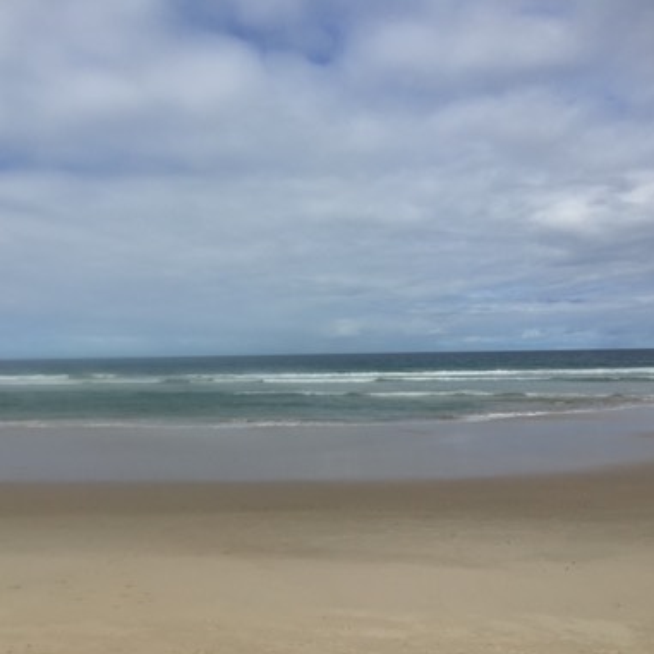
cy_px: 333
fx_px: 748
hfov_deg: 46.9
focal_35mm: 35
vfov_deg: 47.2
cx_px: 254
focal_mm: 4.15
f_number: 2.2
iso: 32
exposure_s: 1/3300
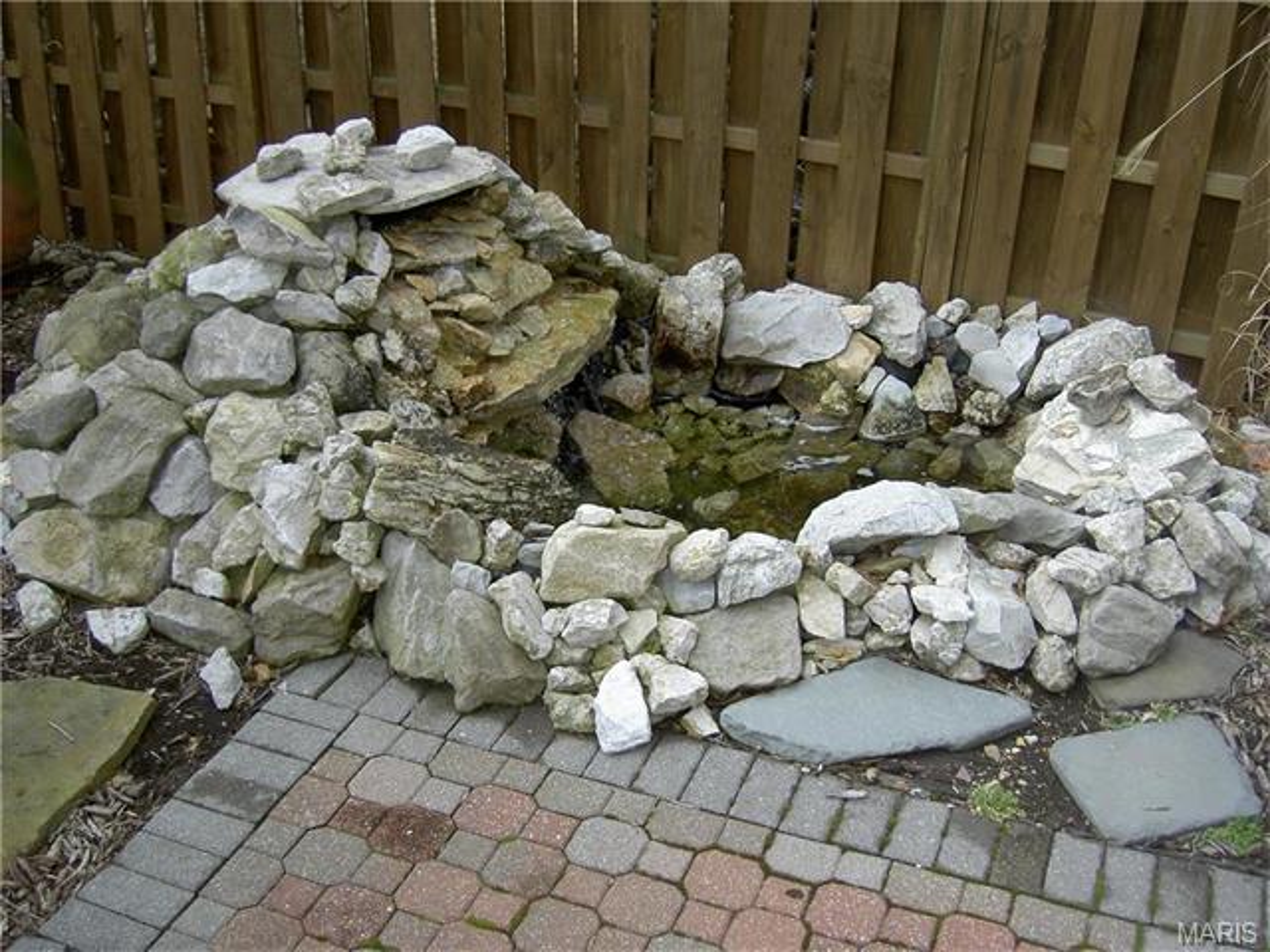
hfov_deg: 47.9
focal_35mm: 39
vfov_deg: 36.8
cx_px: 635
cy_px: 476
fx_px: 1431
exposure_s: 1/256
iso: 100
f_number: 2.8
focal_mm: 8
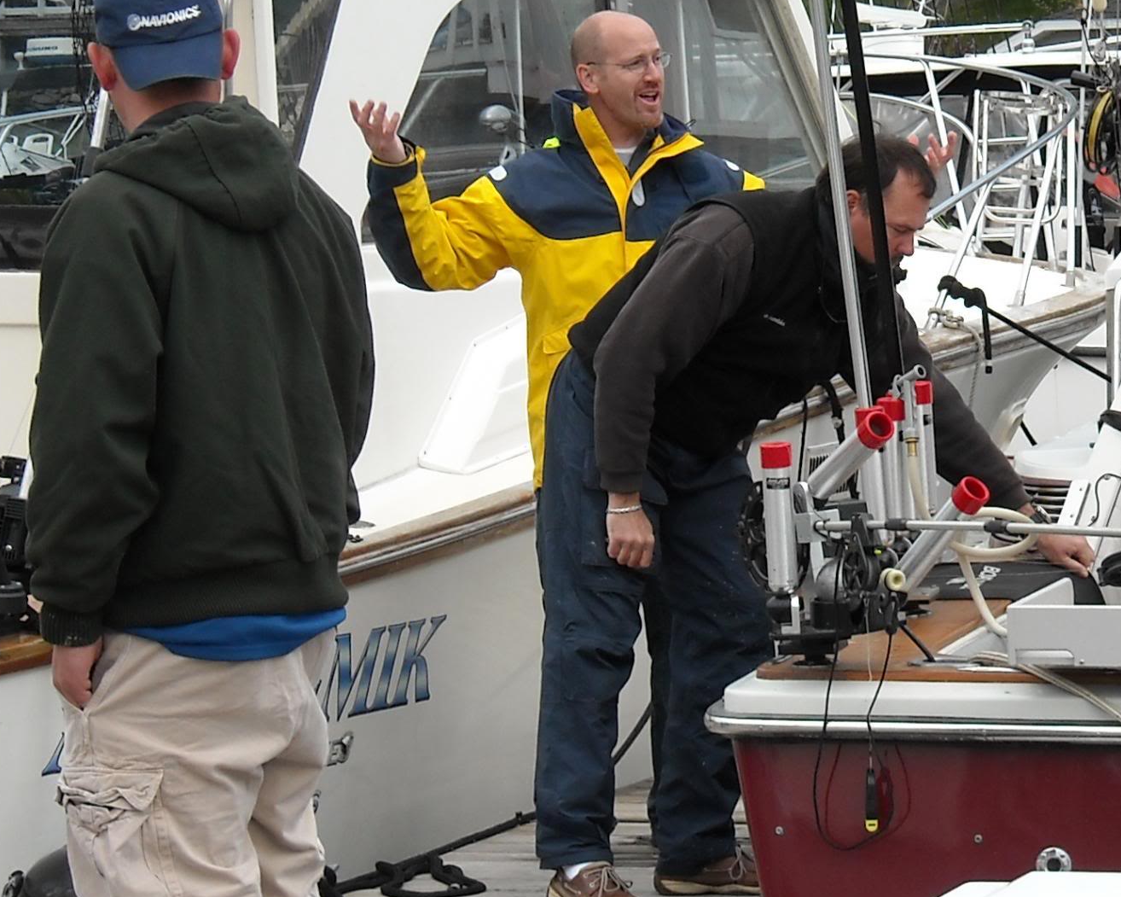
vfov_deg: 8.8
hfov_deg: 11.0
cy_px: 342
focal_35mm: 175
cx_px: 818
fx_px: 5806
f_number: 3.9
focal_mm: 12.3
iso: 64
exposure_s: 1/109
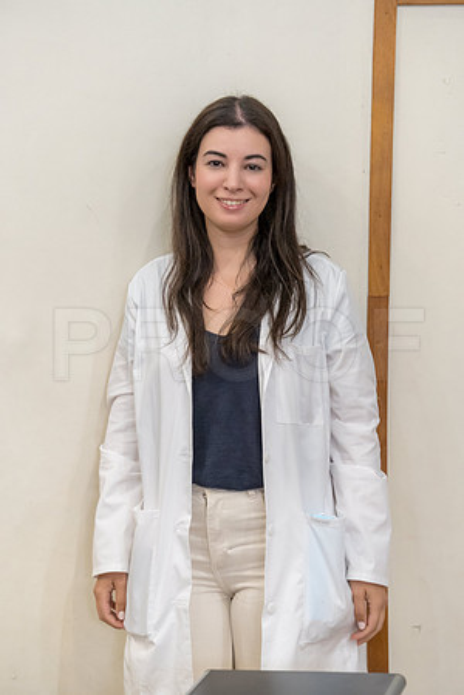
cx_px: 232
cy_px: 348
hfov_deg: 13.2
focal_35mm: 104
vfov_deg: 19.6
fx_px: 2011
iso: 5000
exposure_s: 1/80
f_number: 4
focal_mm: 104
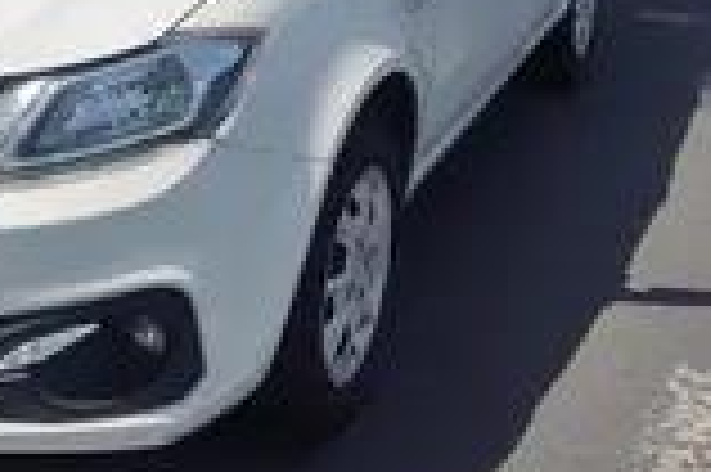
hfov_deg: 26.3
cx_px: 45
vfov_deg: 17.5
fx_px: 1460
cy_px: -94
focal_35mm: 74
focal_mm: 4.71
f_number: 1.79
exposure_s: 1/2466
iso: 50
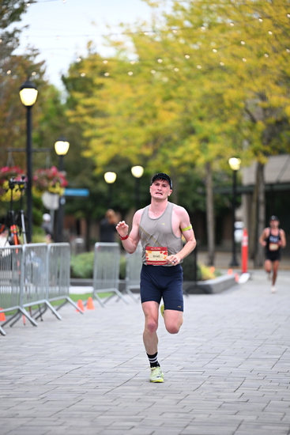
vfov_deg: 11.1
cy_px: 218
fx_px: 2234
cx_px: 145
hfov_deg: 7.4
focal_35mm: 185
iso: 1600
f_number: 2.8
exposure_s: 1/800
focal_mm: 185
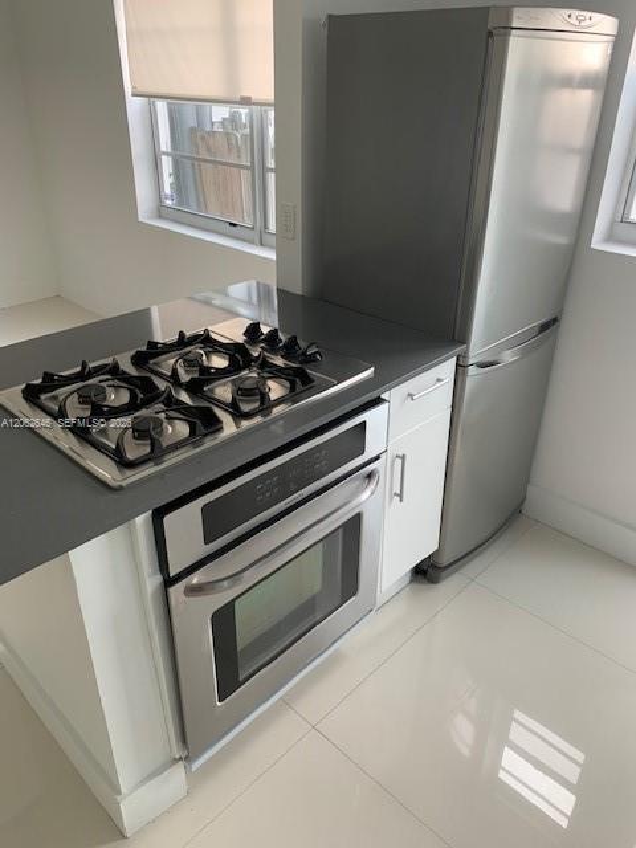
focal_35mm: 26
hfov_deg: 53.1
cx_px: 318
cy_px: 424
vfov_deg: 67.3
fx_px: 637
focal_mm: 4.25
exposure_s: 1/121
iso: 100
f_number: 1.8
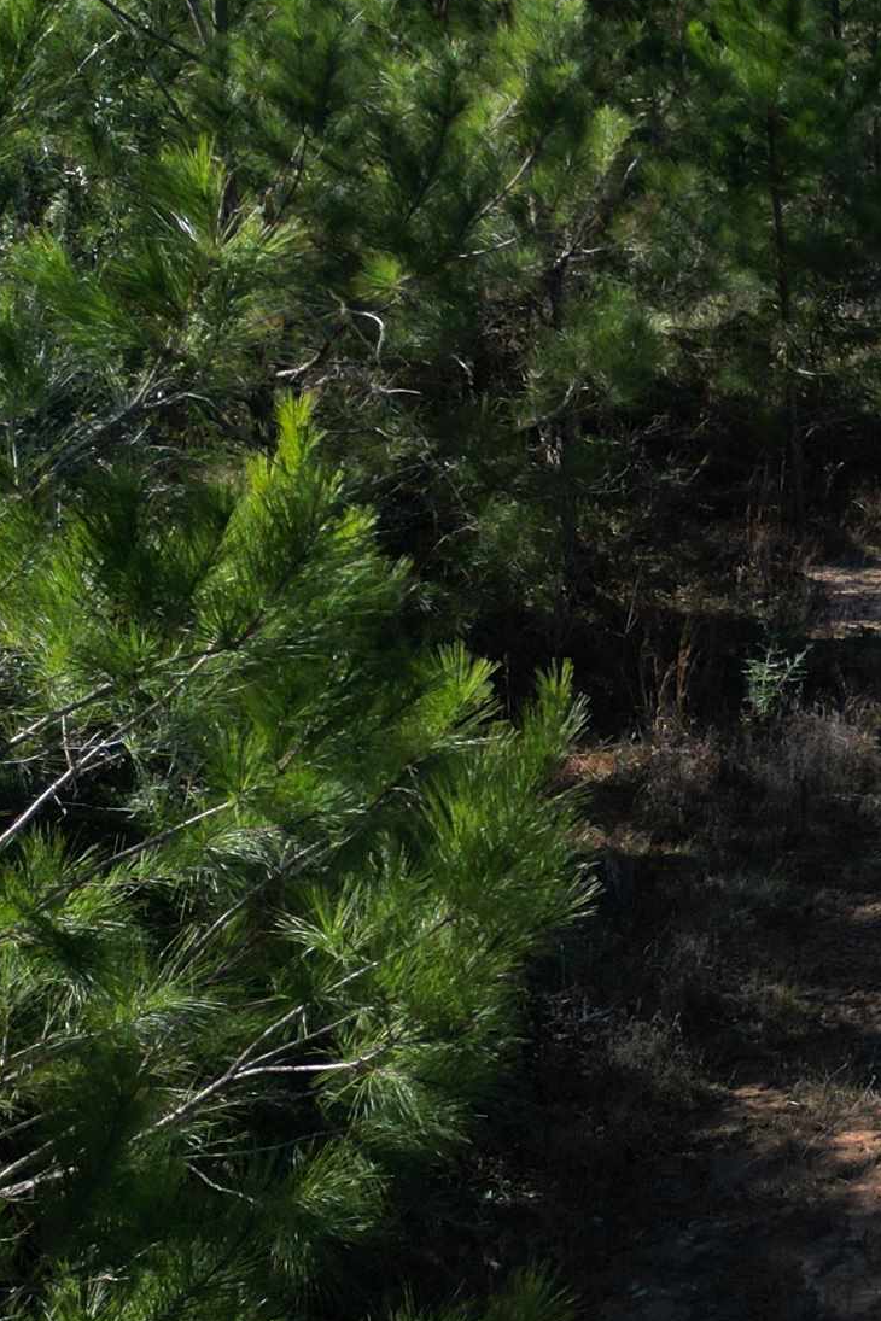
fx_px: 2569
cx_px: 1501
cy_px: 445
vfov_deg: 28.7
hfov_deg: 16.7
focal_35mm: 70
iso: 110
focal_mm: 6.72
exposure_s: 1/1500
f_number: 1.7
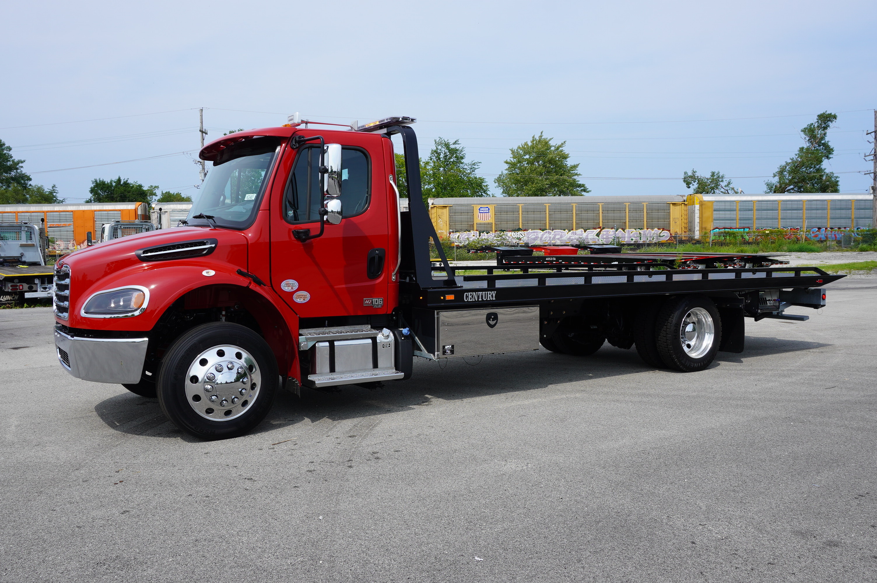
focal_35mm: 32
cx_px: 438
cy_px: 292
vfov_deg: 41.6
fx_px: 767
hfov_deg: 59.5
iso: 100
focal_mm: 21
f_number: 10
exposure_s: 1/160
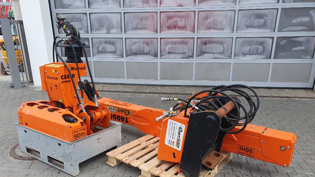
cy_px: 114
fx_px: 242
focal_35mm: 29
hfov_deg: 66.0
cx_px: 155
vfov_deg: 39.8
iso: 50
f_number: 2.4
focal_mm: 4.32
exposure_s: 1/676
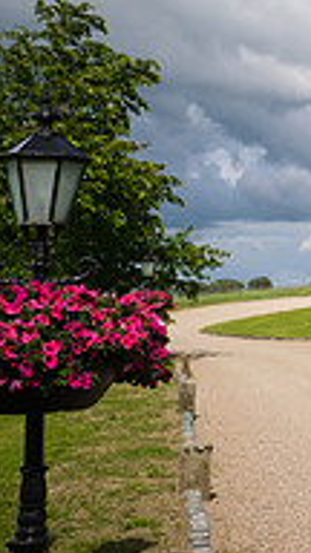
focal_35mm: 76
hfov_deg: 12.6
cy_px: 186
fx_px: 1114
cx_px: 737
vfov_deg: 27.7
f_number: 5
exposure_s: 1/2000
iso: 200
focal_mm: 16
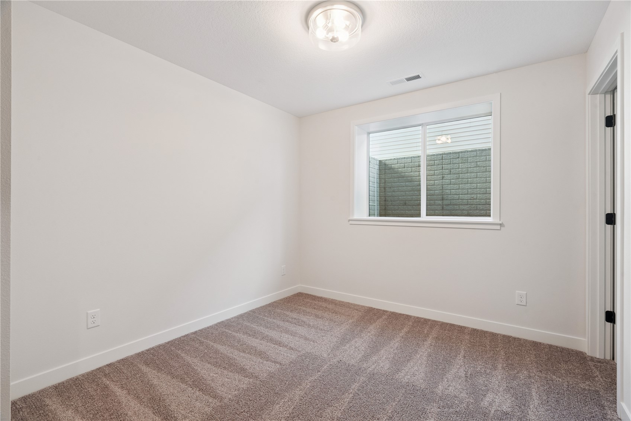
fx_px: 280
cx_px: 316
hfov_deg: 96.7
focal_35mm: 16
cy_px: 210
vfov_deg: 73.7
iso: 400
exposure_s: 1/4
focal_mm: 16
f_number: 10
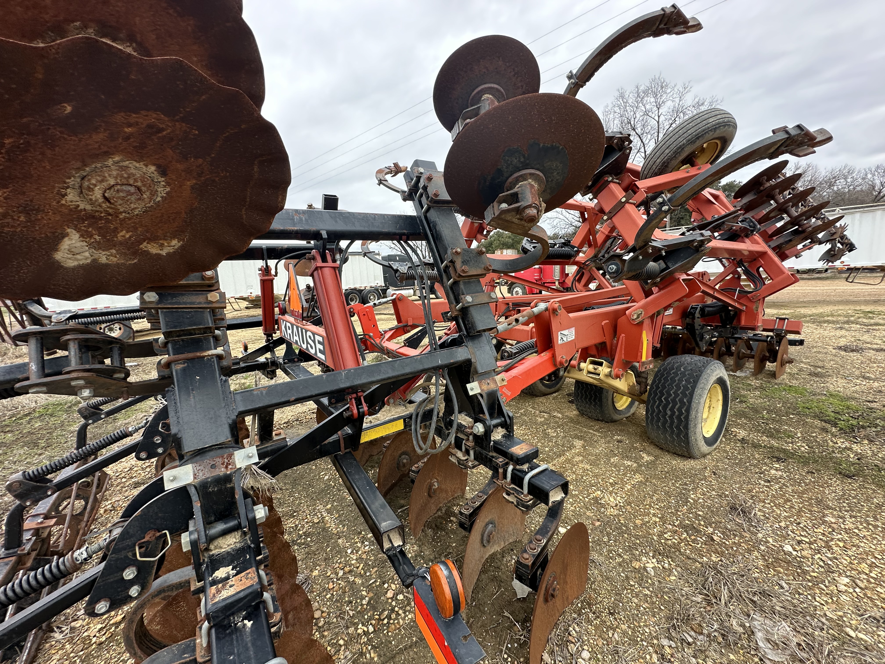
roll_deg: +5.1
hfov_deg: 102.1
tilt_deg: -8.3
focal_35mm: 14
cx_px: 442
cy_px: 332
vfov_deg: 85.7
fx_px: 358
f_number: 2.2
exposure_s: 1/284
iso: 40
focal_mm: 2.22
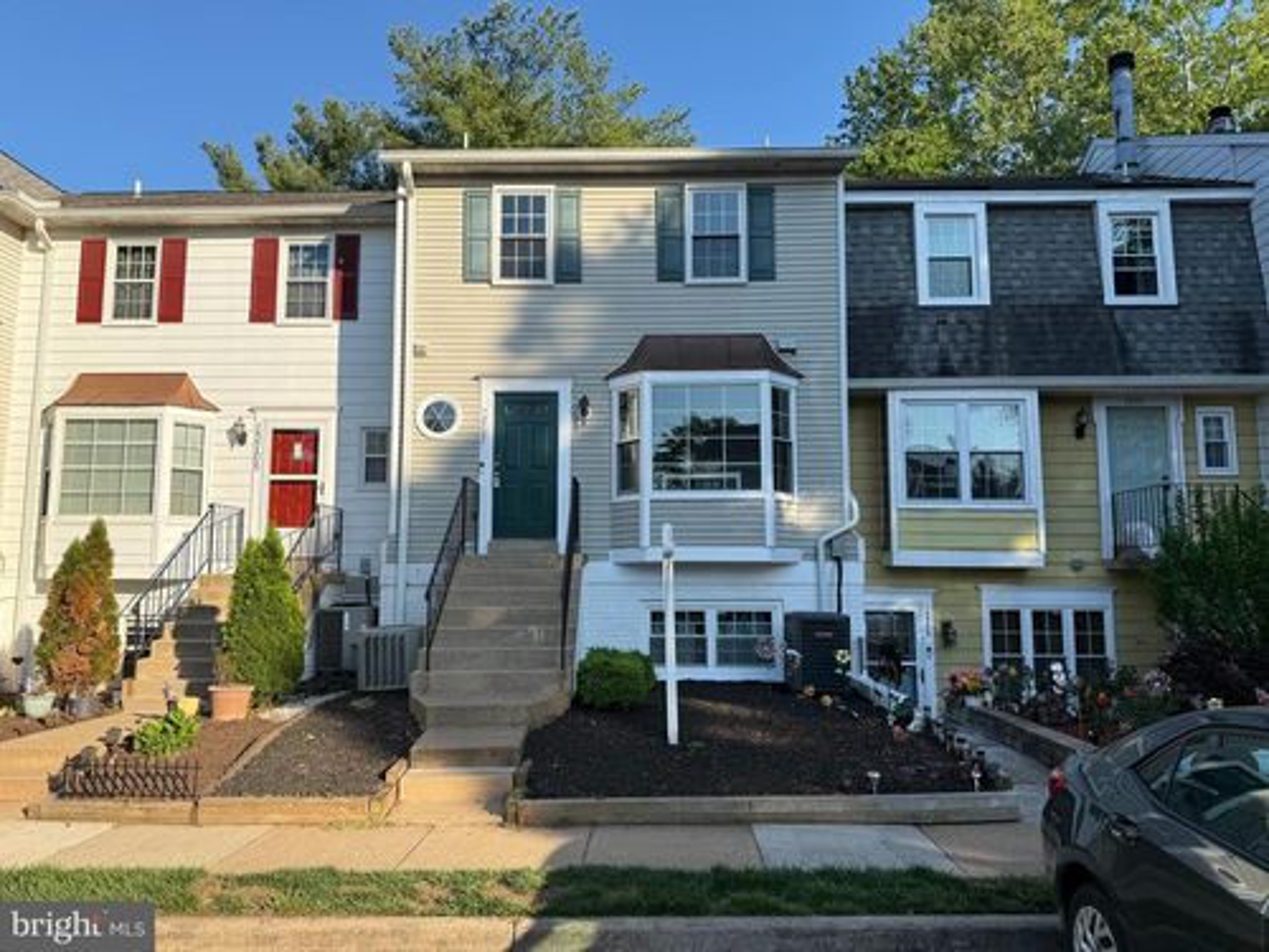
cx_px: 634
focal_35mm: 24
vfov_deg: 56.8
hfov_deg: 71.6
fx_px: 880
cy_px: 476
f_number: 1.78
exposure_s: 1/2370
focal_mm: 6.76
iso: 80
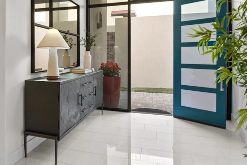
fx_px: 158
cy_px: 48
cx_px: 96
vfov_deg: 53.4
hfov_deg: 75.1
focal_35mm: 23
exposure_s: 1/6
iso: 100
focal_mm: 16
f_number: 8
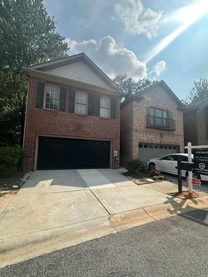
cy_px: 146
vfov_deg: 98.1
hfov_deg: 81.7
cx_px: 110
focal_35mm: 15
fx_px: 120
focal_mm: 2.22
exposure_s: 1/1715
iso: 50
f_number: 2.2
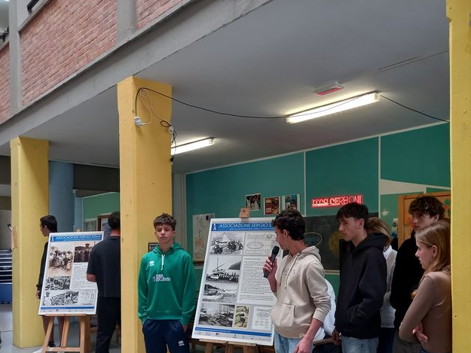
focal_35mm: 36
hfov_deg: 51.1
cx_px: 277
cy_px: 248
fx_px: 490
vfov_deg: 39.0
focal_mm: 4.6
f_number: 2
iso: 160
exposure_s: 1/50
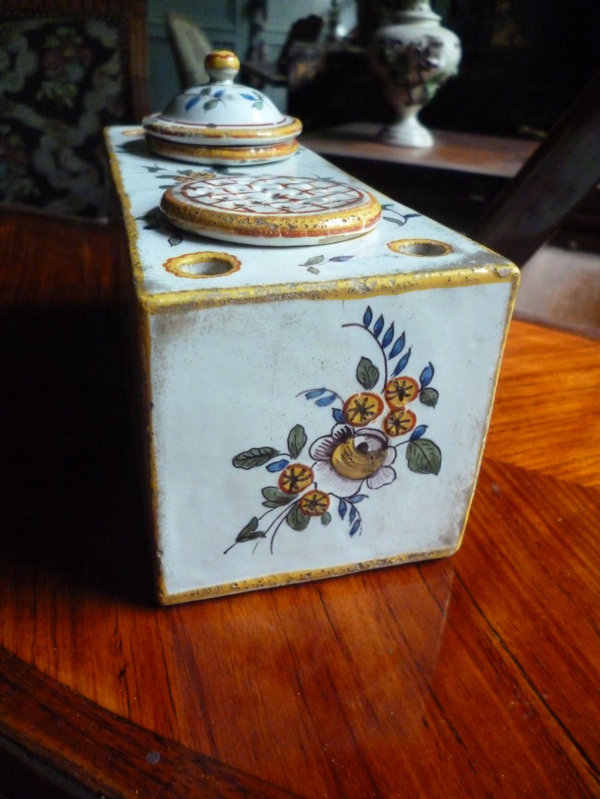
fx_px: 647
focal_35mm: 28
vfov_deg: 63.4
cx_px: 300
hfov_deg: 49.7
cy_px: 400
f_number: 3.1
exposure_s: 1/50
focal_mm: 5
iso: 800
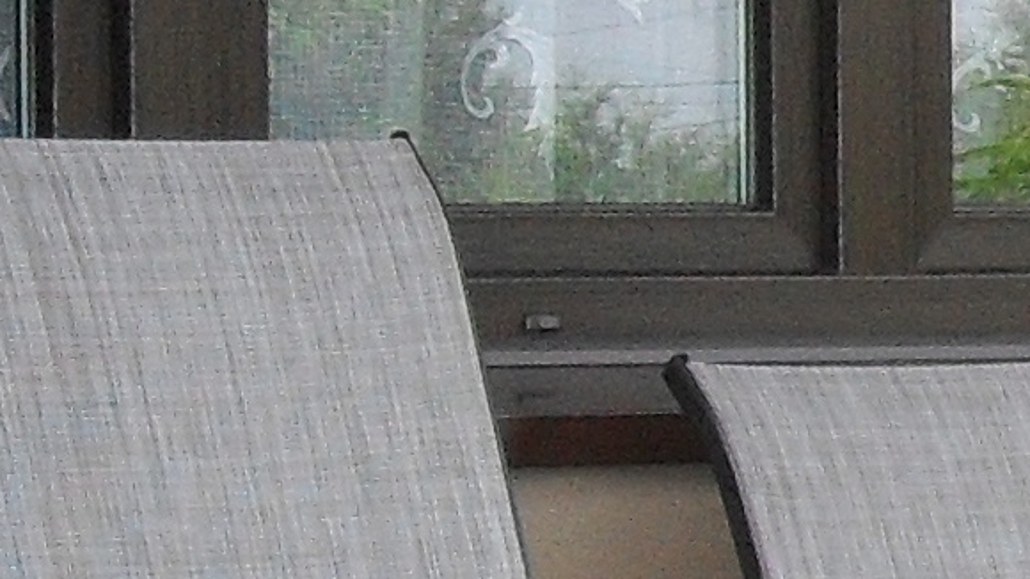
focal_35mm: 240
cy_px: 508
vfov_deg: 5.1
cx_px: 2845
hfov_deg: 8.0
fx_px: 6554
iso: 100
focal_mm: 6.3
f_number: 3.2
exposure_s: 1/350
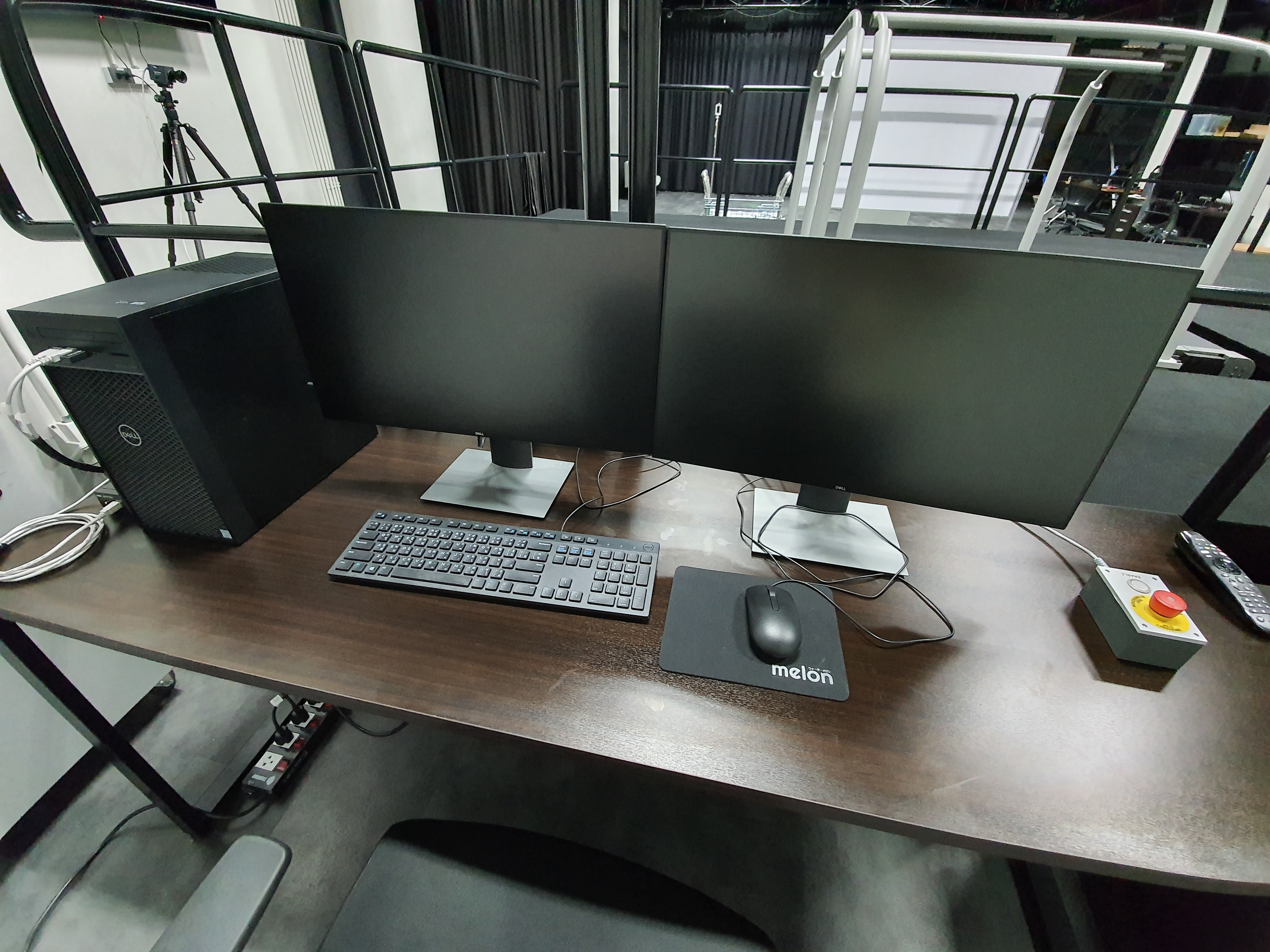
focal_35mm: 13
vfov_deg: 89.9
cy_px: 476
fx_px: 477
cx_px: 635
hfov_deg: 106.2
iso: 640
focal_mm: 1.8
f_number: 2.2
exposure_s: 1/14
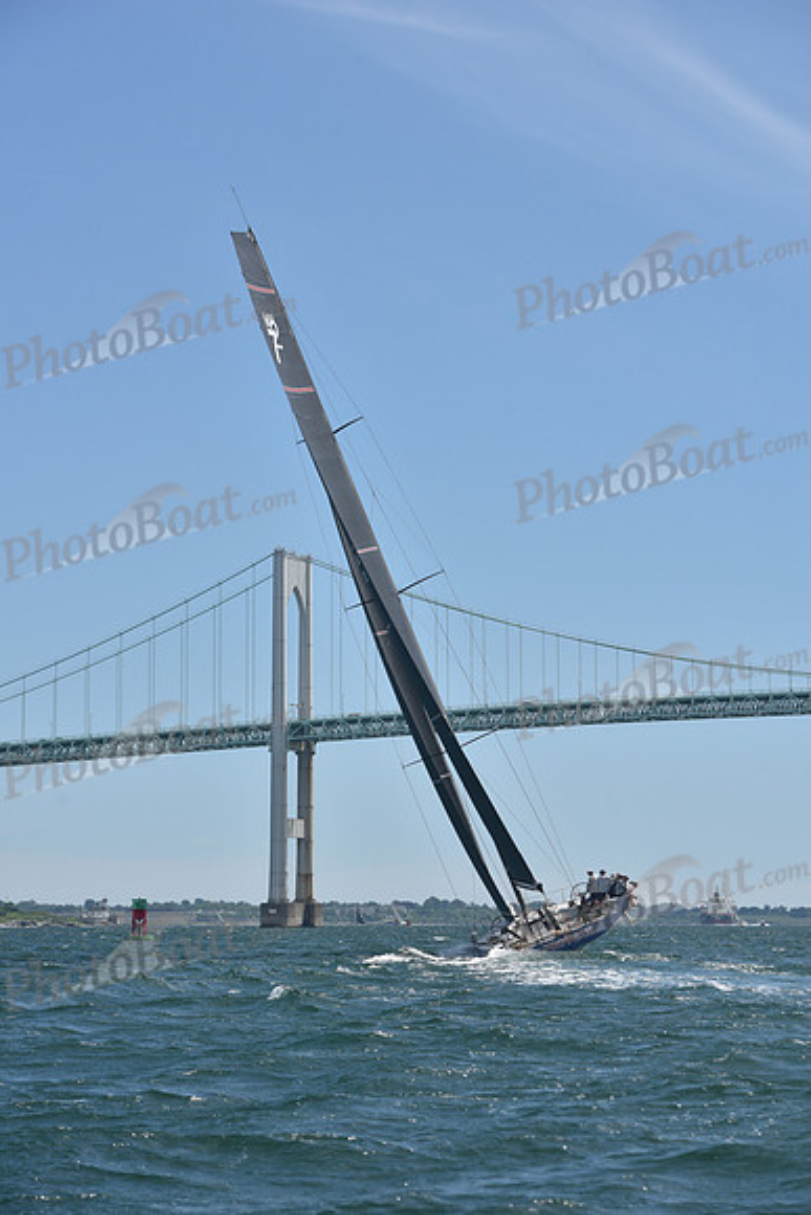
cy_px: 608
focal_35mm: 98
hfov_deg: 14.0
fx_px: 3309
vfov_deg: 20.8
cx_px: 406
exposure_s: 1/800
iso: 320
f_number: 7.1
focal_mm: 98
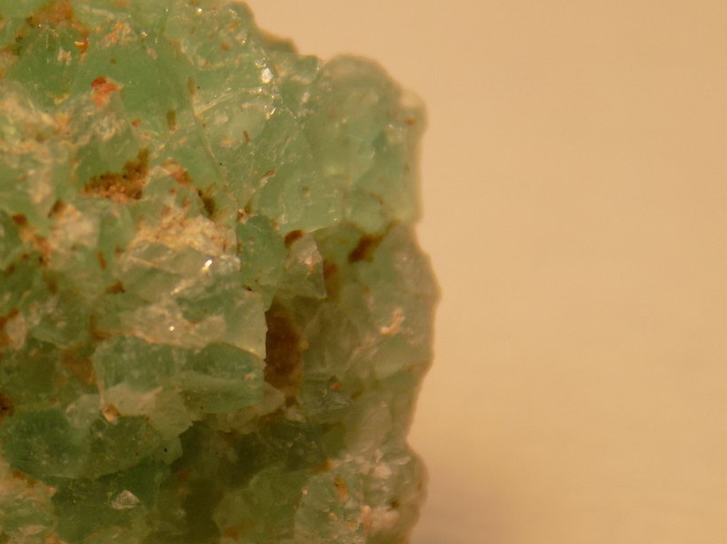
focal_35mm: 232
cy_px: 301
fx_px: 4871
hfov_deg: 8.5
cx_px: 54
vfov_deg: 6.4
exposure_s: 1/50
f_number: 4.8
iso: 80
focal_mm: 20.9
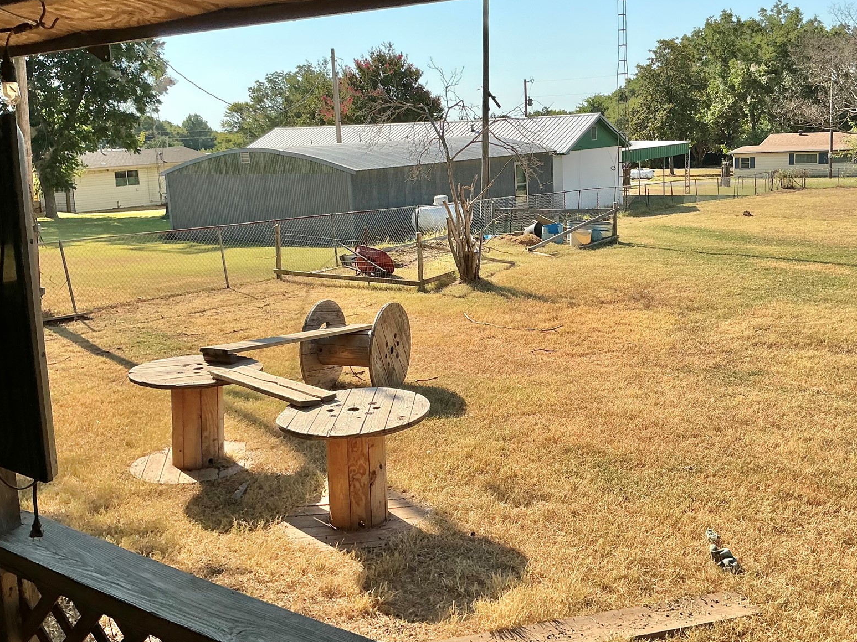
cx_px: 495
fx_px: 891
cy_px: 270
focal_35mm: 36
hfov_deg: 51.2
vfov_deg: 39.5
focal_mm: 3
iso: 25
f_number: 1.8
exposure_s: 1/1730
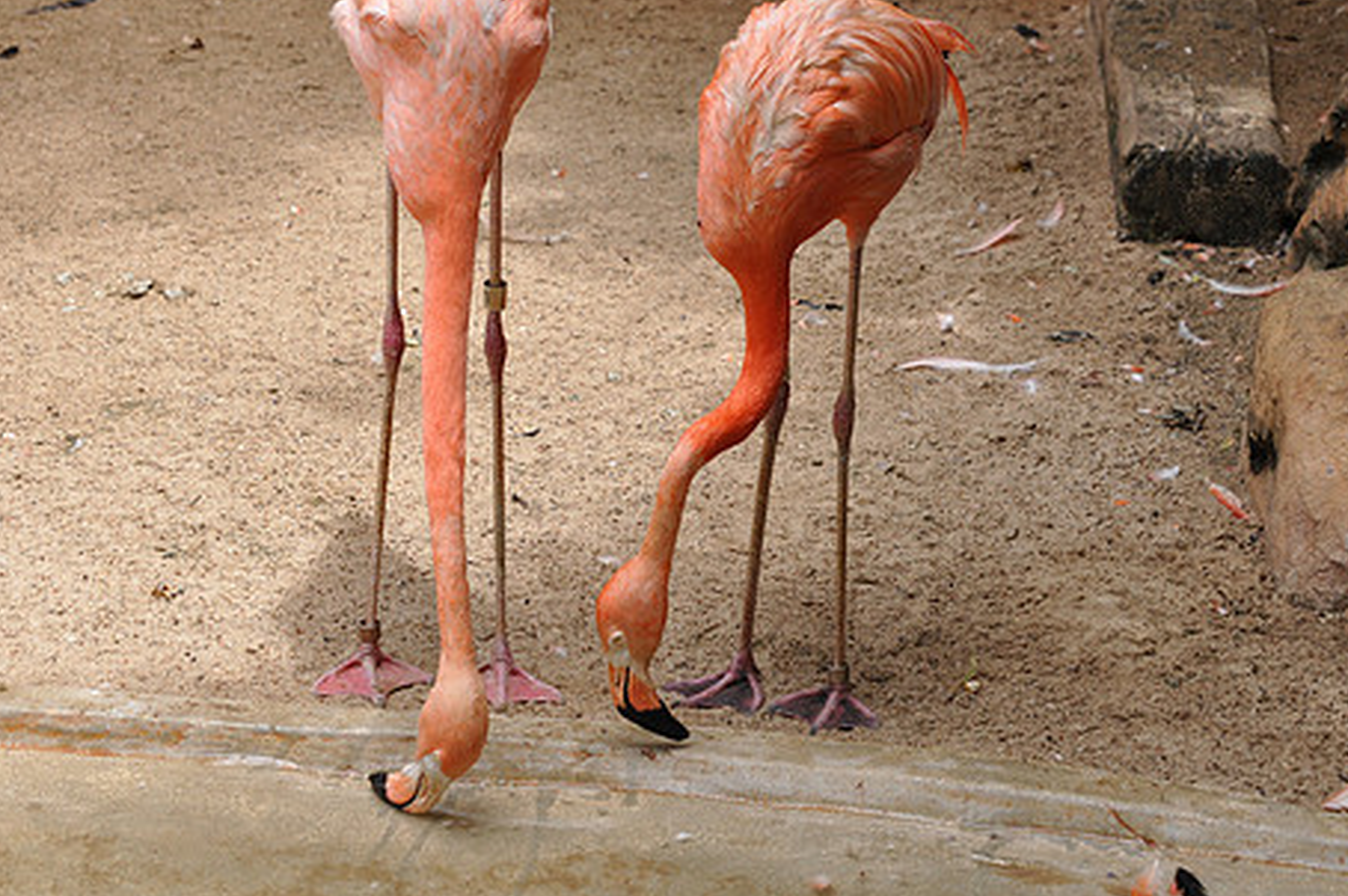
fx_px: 5014
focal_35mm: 134
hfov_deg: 15.3
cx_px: 733
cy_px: 435
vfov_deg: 10.2
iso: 220
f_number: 5.6
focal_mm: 70
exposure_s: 1/500
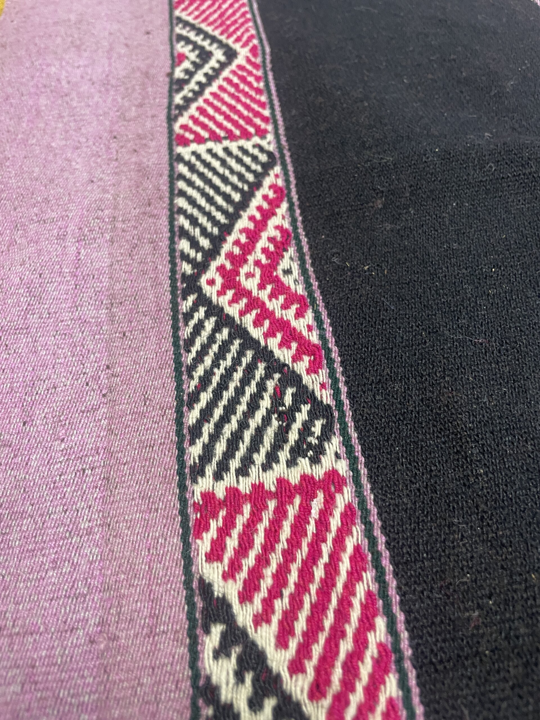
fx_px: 541
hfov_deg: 53.1
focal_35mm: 26
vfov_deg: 67.3
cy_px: 360
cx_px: 270
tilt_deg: -53.6
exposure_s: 1/60
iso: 200
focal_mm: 4.2
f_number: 1.6
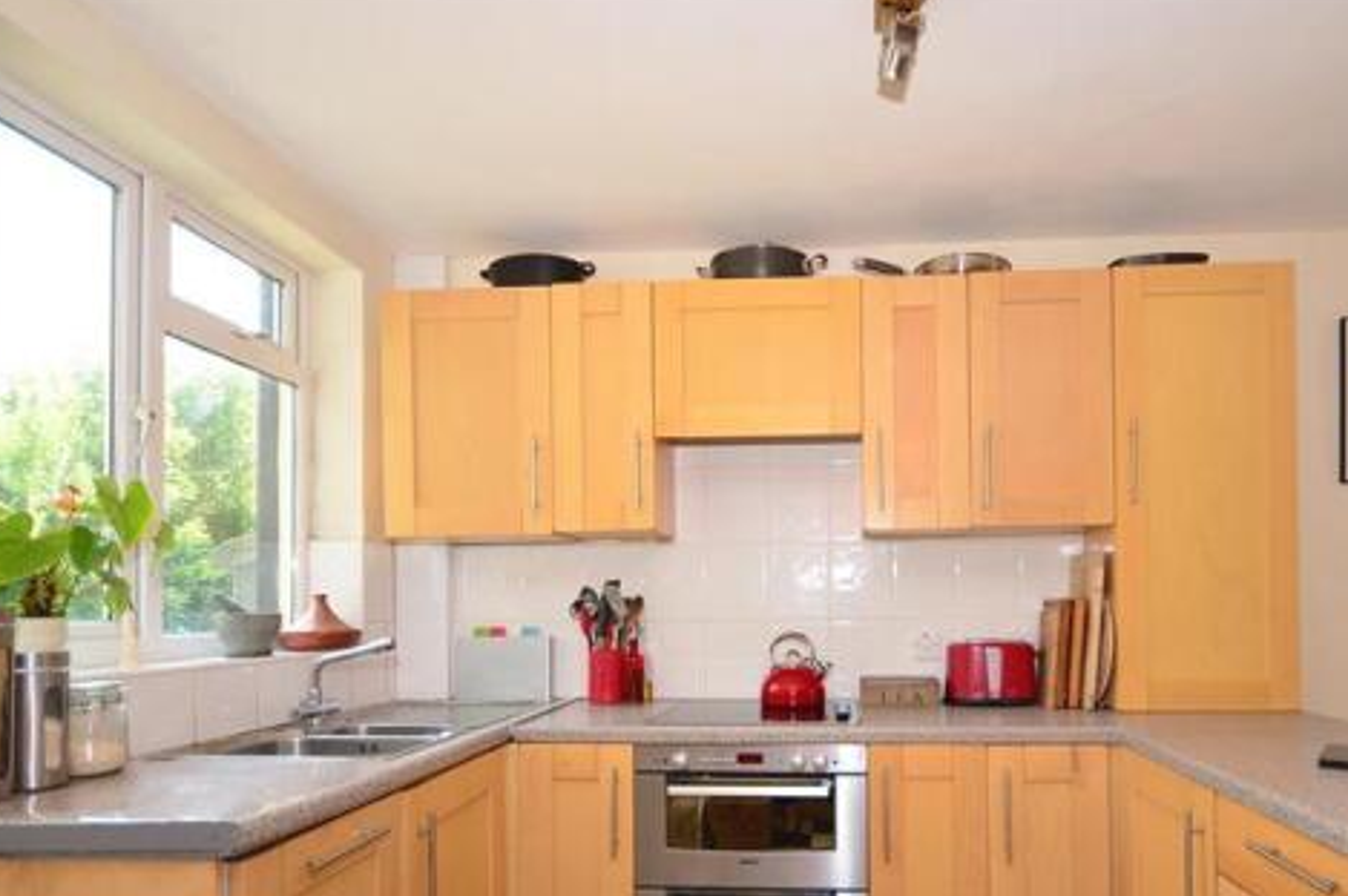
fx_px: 786
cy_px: 607
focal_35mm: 21
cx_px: 805
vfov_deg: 57.9
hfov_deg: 80.3
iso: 200
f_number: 5
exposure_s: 1/50
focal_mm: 10
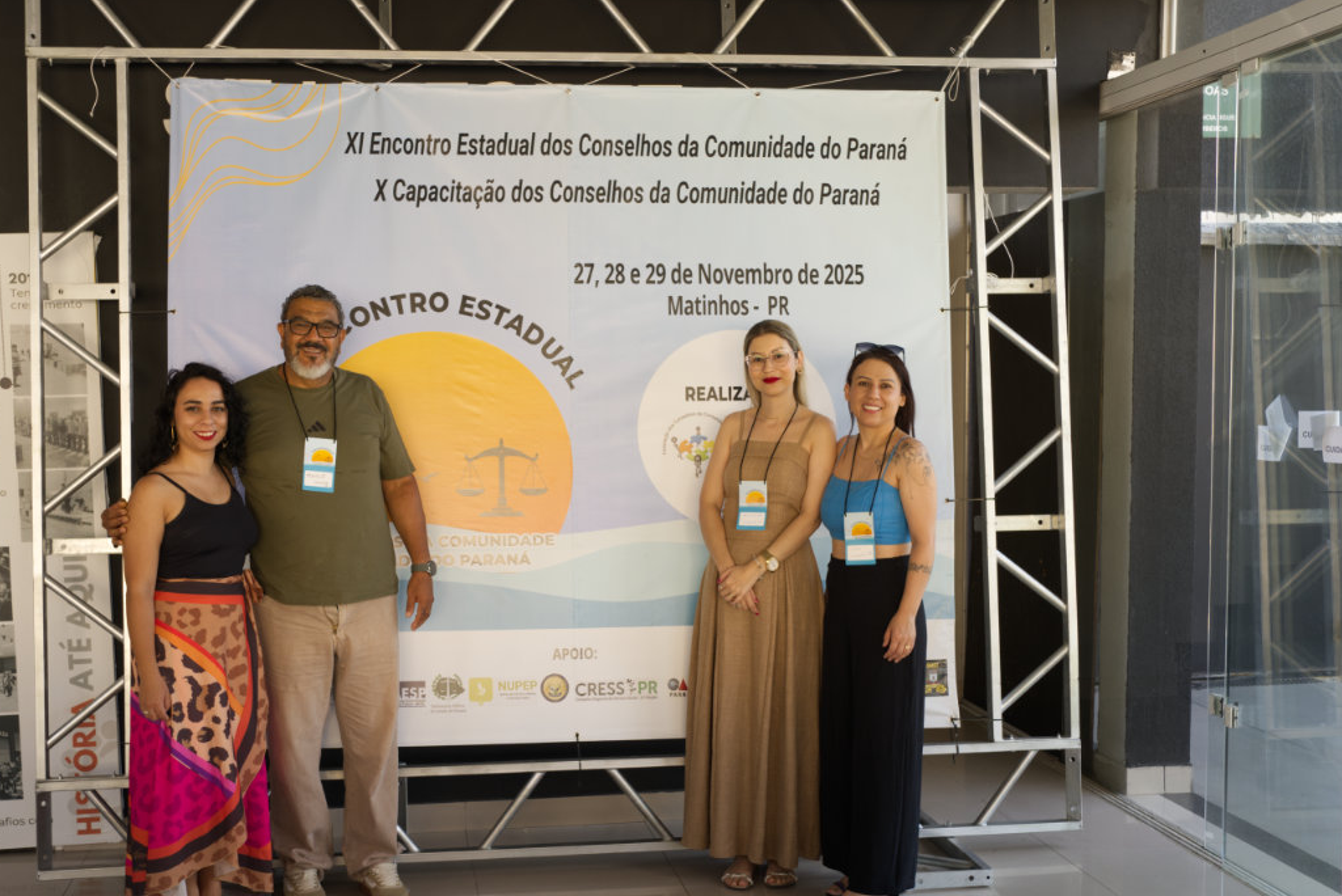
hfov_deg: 47.3
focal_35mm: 41
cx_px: 588
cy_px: 477
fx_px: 1529
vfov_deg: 32.7
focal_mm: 35
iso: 400
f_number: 5.6
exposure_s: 1/100
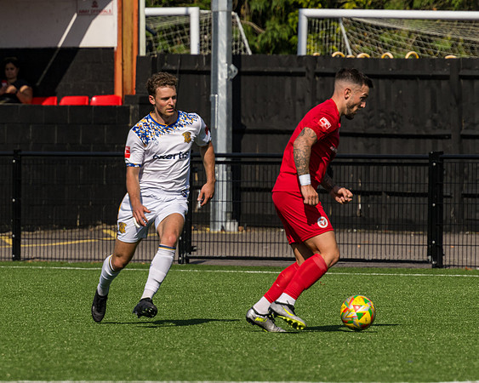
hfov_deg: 4.1
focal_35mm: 473
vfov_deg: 3.3
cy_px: 143
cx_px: 239
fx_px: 6701
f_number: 4.5
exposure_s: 1/3200
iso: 200
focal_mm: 210
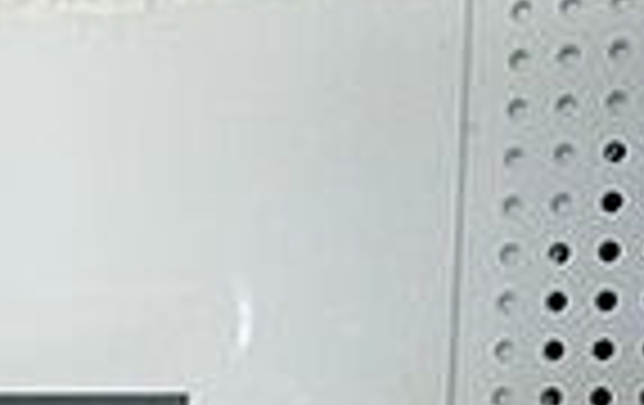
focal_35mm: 90
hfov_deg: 22.5
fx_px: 1583
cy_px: 662
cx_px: 72
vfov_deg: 13.5
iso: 1600
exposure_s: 1/400
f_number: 2.7
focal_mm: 4.06
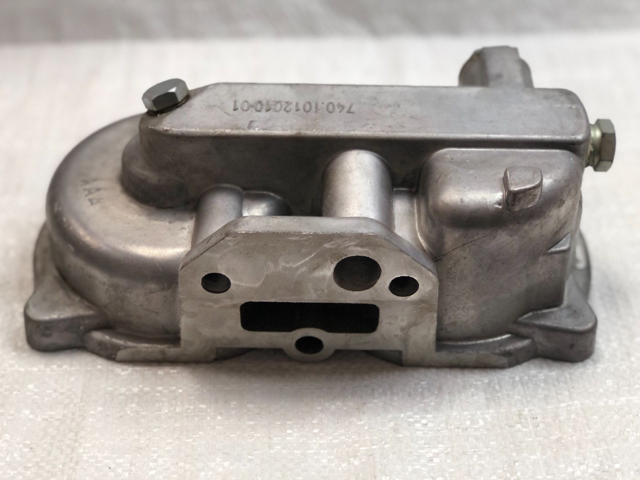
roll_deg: +0.4
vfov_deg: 25.7
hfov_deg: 33.8
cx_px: 320
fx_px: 1054
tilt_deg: -44.8
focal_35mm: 57
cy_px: 240
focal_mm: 6.6
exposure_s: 1/30
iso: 40
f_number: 2.8
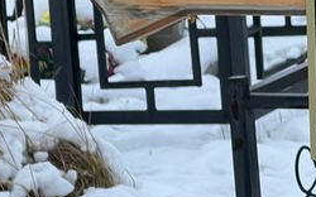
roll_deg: +0.9
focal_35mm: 261
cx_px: 330
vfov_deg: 5.0
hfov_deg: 8.0
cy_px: 77
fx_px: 2247
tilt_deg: -8.8
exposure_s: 1/105
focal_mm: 9
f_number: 2.8
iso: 32
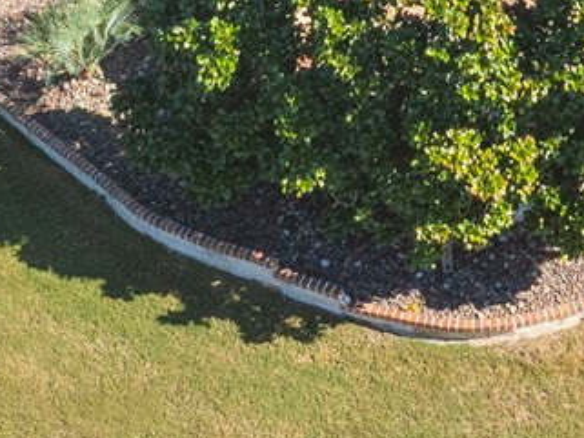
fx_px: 2582
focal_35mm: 153
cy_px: -774
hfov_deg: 12.8
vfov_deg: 8.5
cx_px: 532
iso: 100
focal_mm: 12.29
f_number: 7.1
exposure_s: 1/200
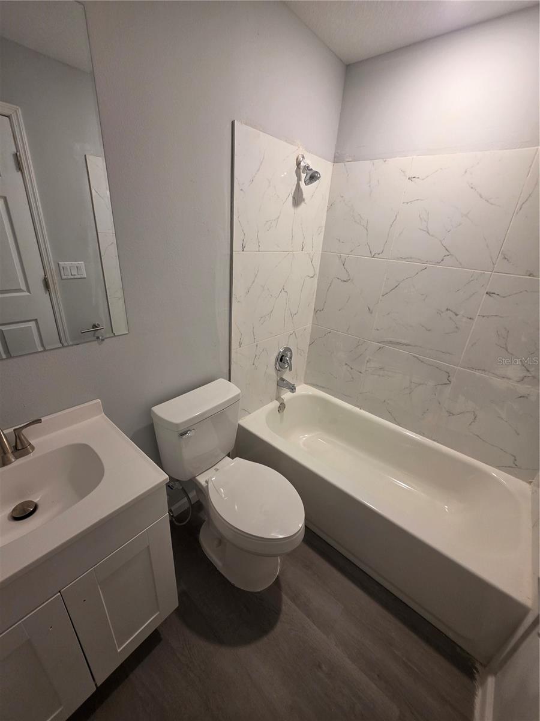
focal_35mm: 13
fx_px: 270
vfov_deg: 106.2
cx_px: 270
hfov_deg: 89.9
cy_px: 360
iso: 200
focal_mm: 2.2
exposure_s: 1/120
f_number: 1.9
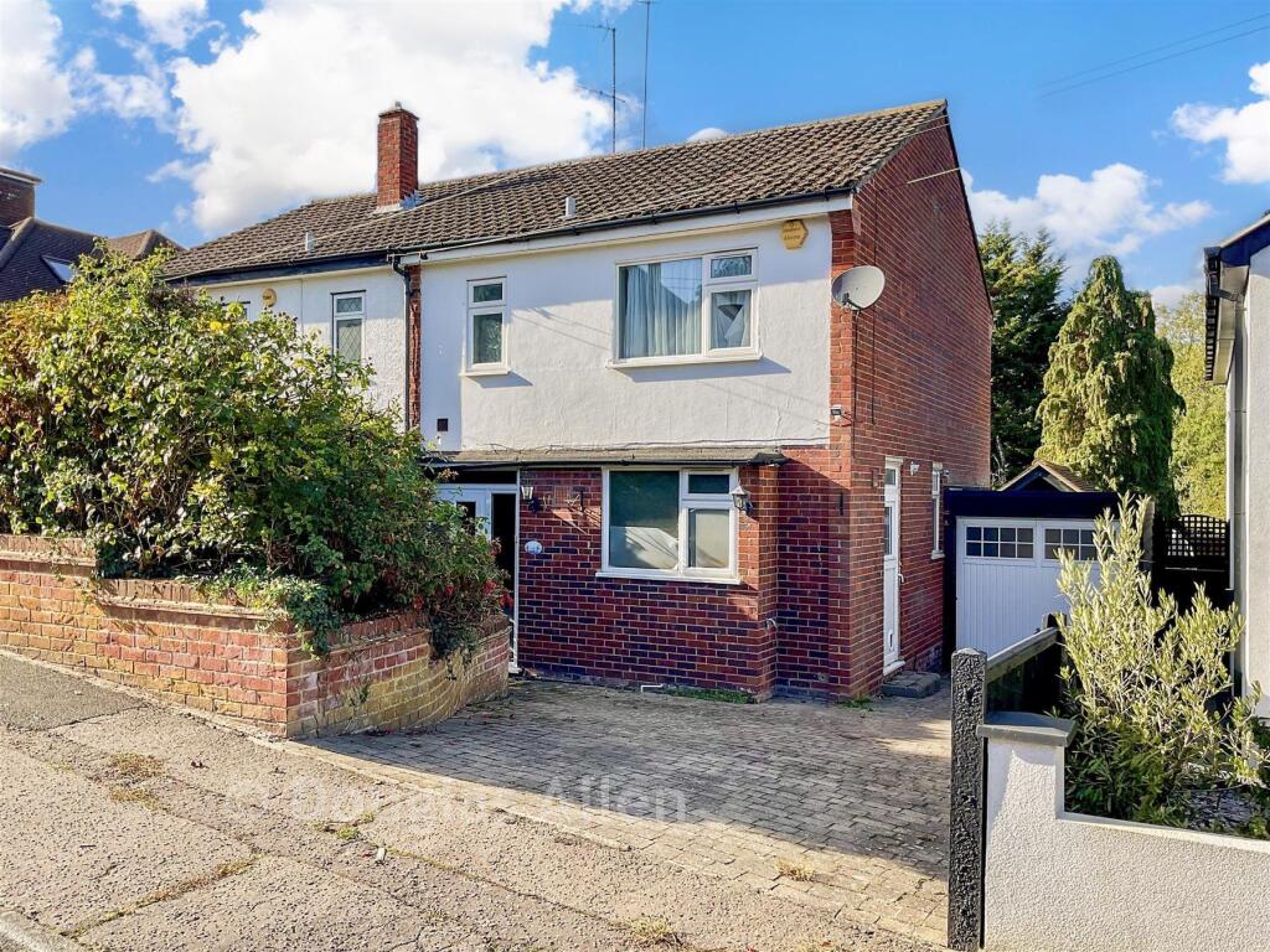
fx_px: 1064
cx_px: 635
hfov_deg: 61.7
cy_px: 476
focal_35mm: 29
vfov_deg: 48.2
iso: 16
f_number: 1.8
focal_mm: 3
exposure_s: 1/900
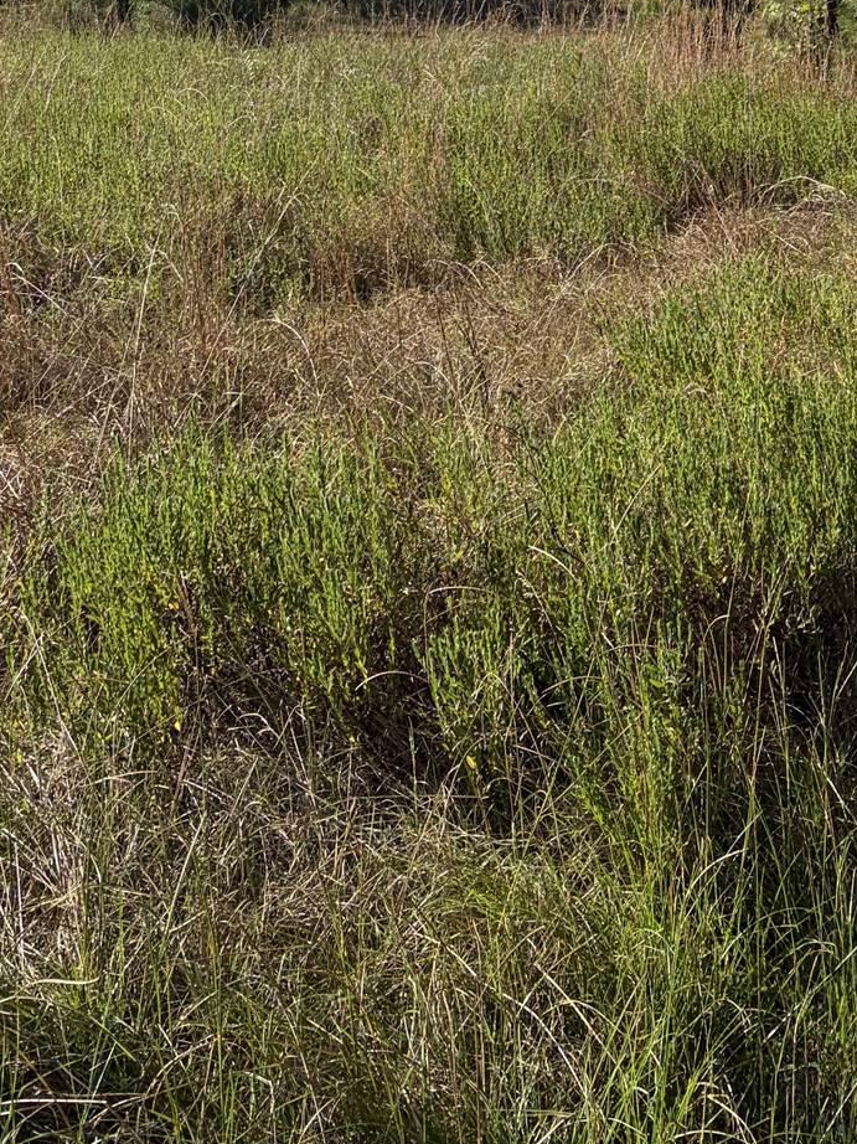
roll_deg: -0.4
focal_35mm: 65
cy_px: -217
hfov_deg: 21.8
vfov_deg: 26.6
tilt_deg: +1.3
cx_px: 843
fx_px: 2147
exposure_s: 1/3279
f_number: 1.6
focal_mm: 5.96
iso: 50
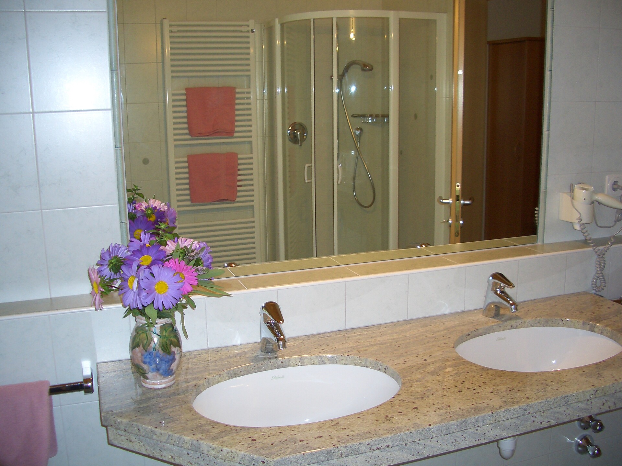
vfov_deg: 40.7
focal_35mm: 35
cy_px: 233
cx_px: 311
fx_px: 629
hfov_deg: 52.6
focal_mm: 5.8
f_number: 2.6
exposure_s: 1/60
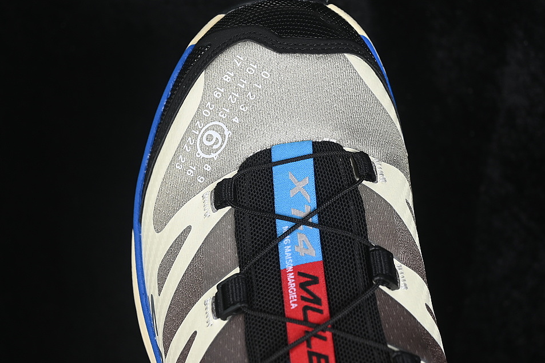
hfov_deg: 23.9
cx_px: 277
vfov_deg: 16.1
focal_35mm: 85
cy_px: 161
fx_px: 1286
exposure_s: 1/60
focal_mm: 50
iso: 160
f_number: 6.3
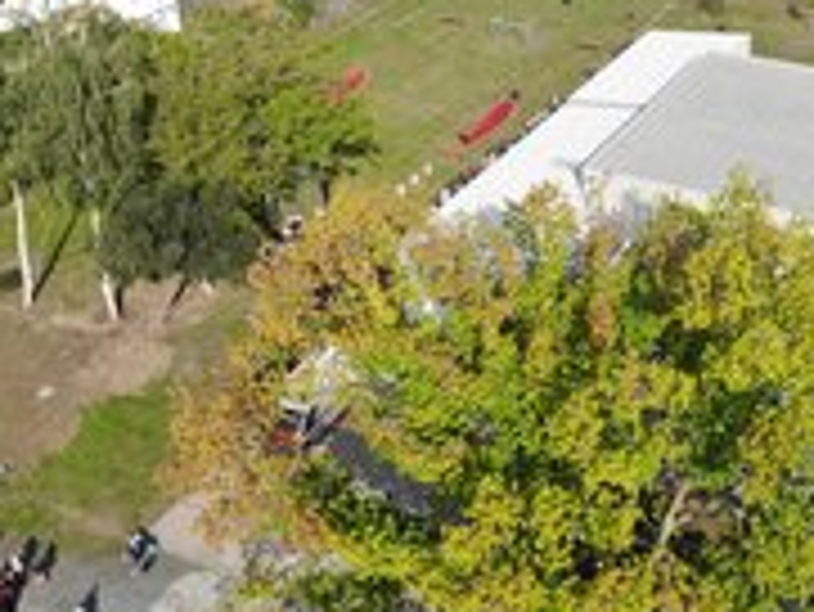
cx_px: 670
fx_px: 1247
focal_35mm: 53
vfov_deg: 27.4
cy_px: 202
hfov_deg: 34.8
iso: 100
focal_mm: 4.5
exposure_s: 1/690
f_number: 2.8
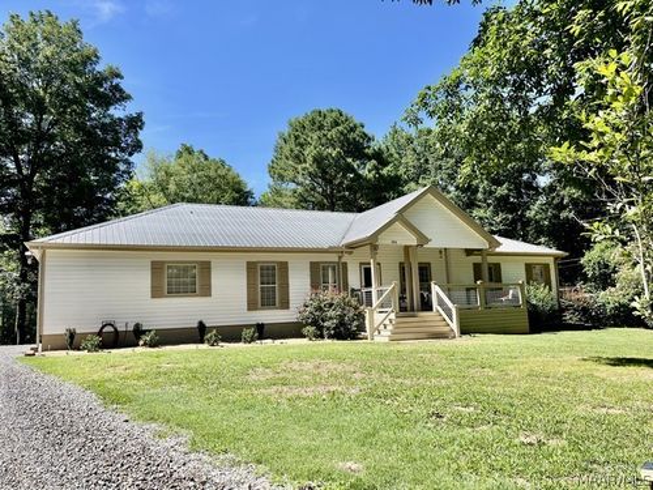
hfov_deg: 67.3
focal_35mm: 26
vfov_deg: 53.1
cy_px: 245
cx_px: 326
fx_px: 490
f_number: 1.6
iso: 50
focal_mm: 5.1
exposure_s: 1/2024
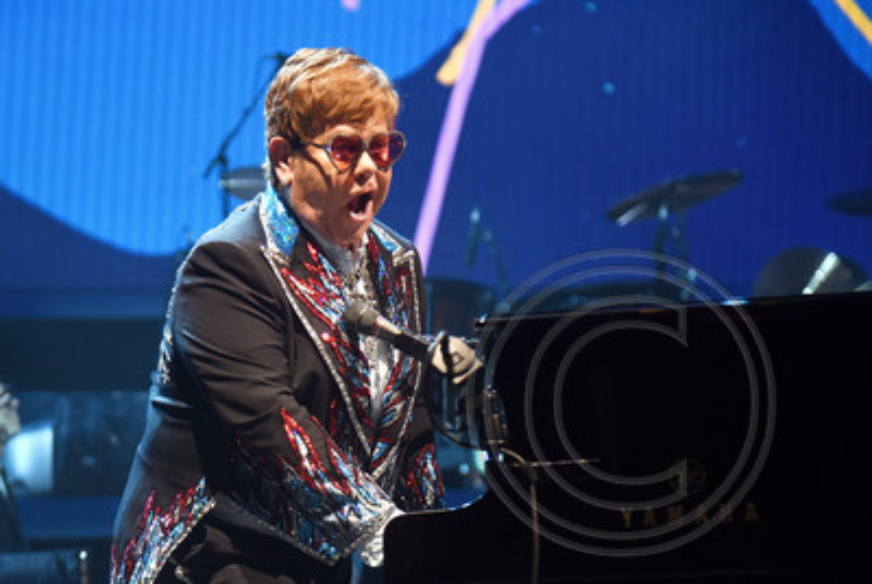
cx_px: 436
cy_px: 292
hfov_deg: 20.8
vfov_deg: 14.0
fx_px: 2377
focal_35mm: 98
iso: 800
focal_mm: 98
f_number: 4
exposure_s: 1/400
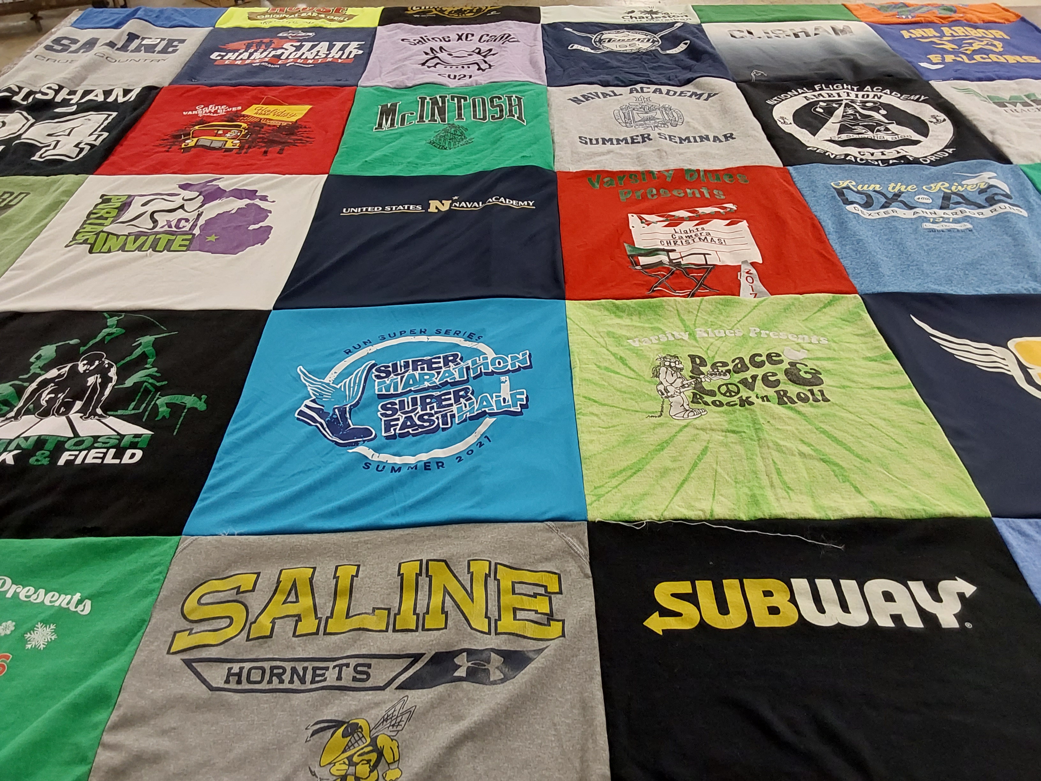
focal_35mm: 28
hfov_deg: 63.4
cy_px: 390
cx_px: 520
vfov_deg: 49.7
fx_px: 842
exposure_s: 1/60
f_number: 1.9
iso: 125
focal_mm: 2.91
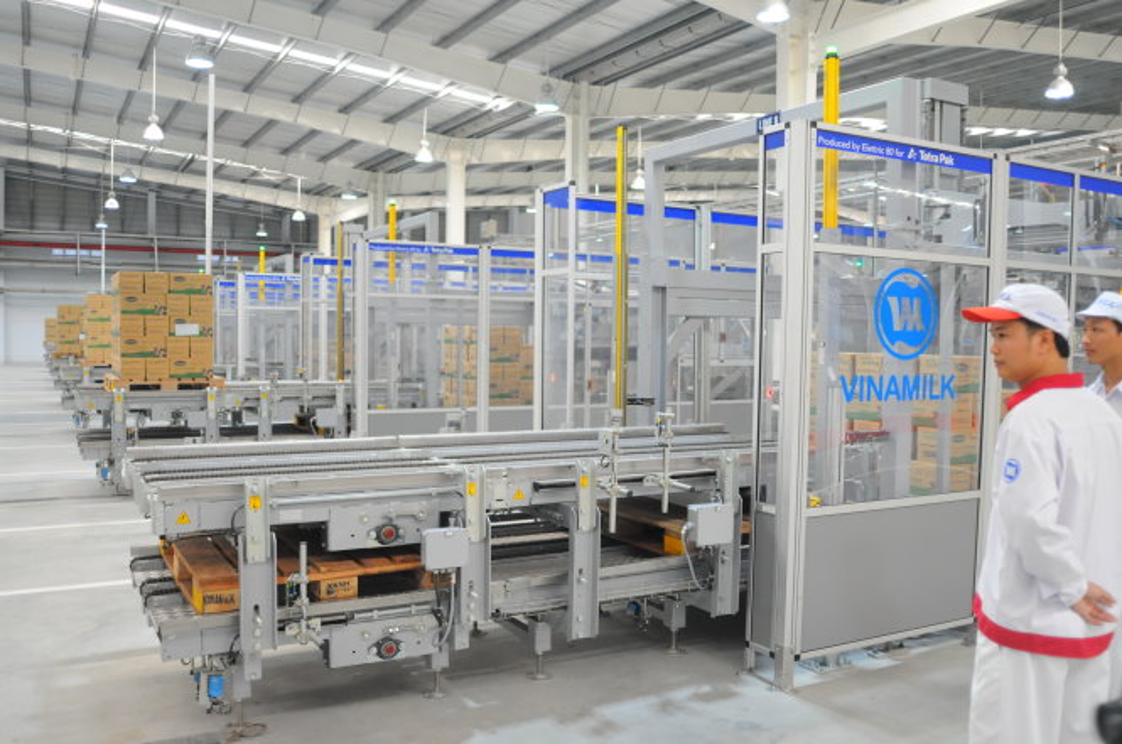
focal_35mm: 30
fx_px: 933
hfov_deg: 62.0
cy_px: 372
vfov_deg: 43.5
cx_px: 561
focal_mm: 20
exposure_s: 1/30
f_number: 2.8
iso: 1000
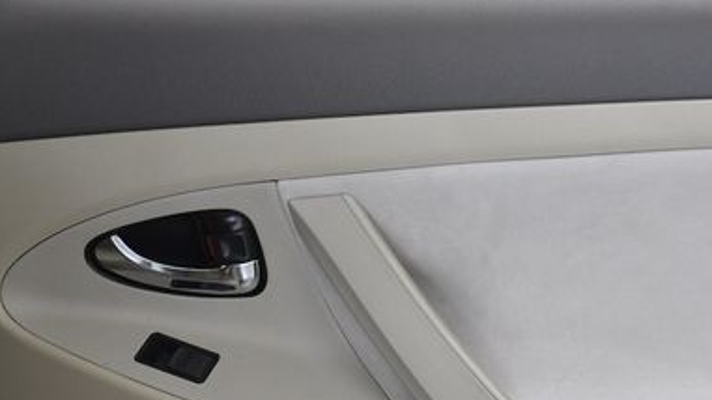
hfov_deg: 16.2
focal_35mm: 132
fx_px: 2491
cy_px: 371
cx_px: 548
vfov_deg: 9.1
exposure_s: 1/640
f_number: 4.8
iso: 1250
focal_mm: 50
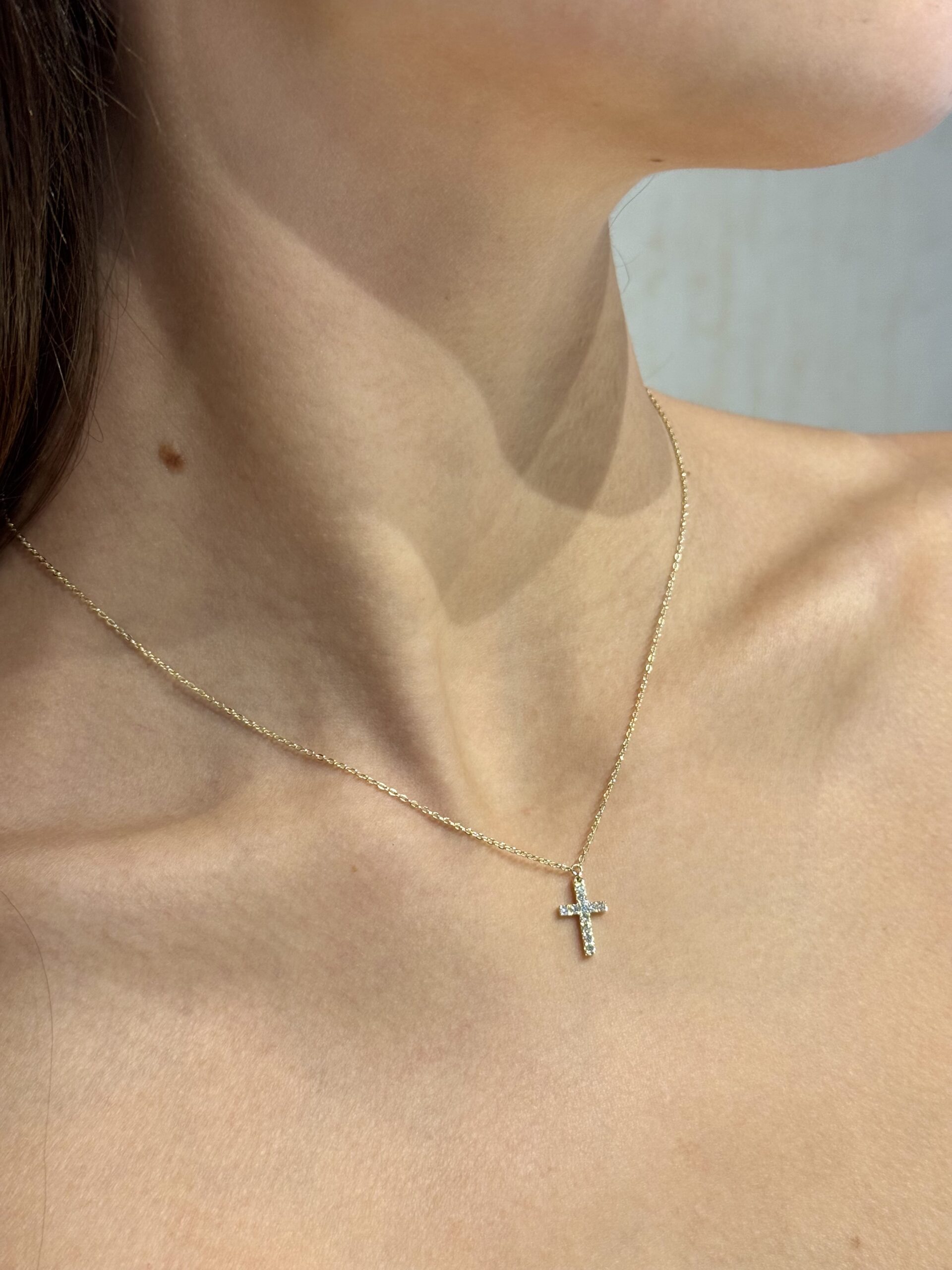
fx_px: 1760
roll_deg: +1.4
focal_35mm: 48
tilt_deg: -11.2
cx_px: 476
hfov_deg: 30.3
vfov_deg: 39.7
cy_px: 635
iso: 100
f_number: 1.78
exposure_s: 1/100
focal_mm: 6.76
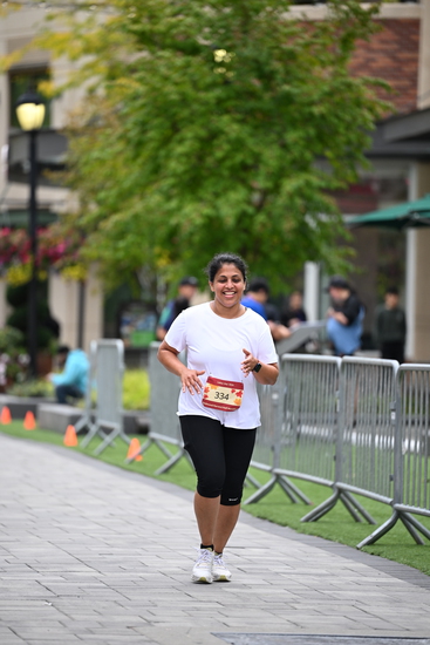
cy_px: 322
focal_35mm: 200
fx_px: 3581
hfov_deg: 6.9
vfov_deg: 10.3
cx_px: 215
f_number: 2.8
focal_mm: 200
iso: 640
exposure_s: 1/2000
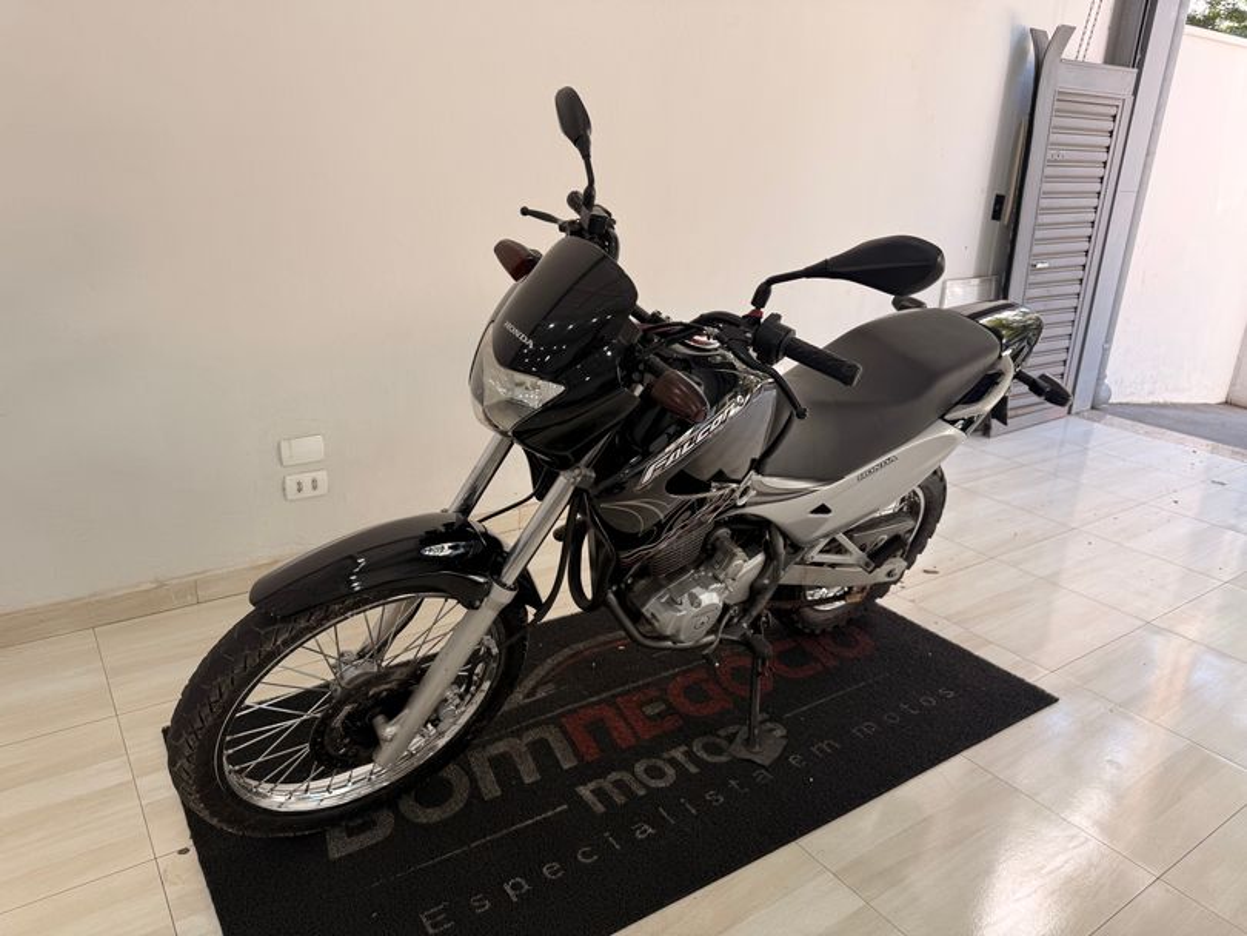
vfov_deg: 56.8
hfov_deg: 71.6
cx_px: 624
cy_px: 468
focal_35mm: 24
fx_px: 865
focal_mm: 6.76
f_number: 1.78
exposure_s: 1/120
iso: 50
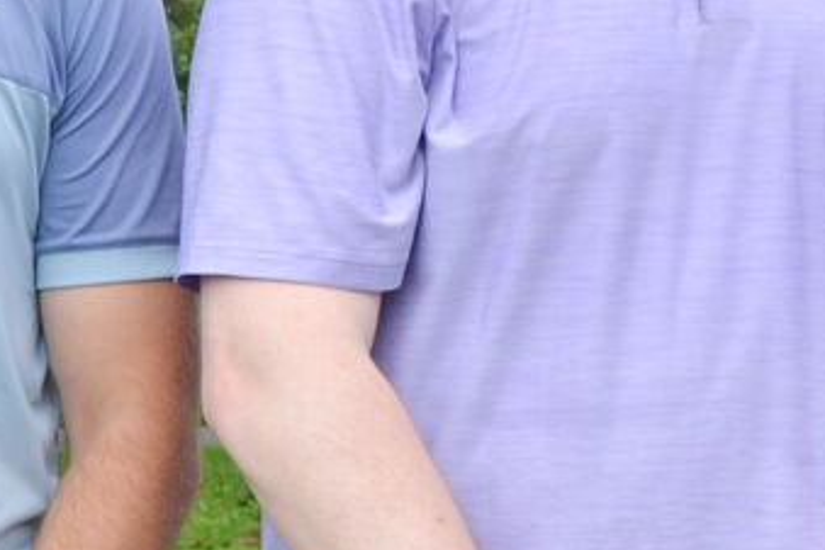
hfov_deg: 10.2
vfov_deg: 6.9
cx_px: 998
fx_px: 4537
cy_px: 84
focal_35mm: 198
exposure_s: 1/125
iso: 100
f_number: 5.6
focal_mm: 28
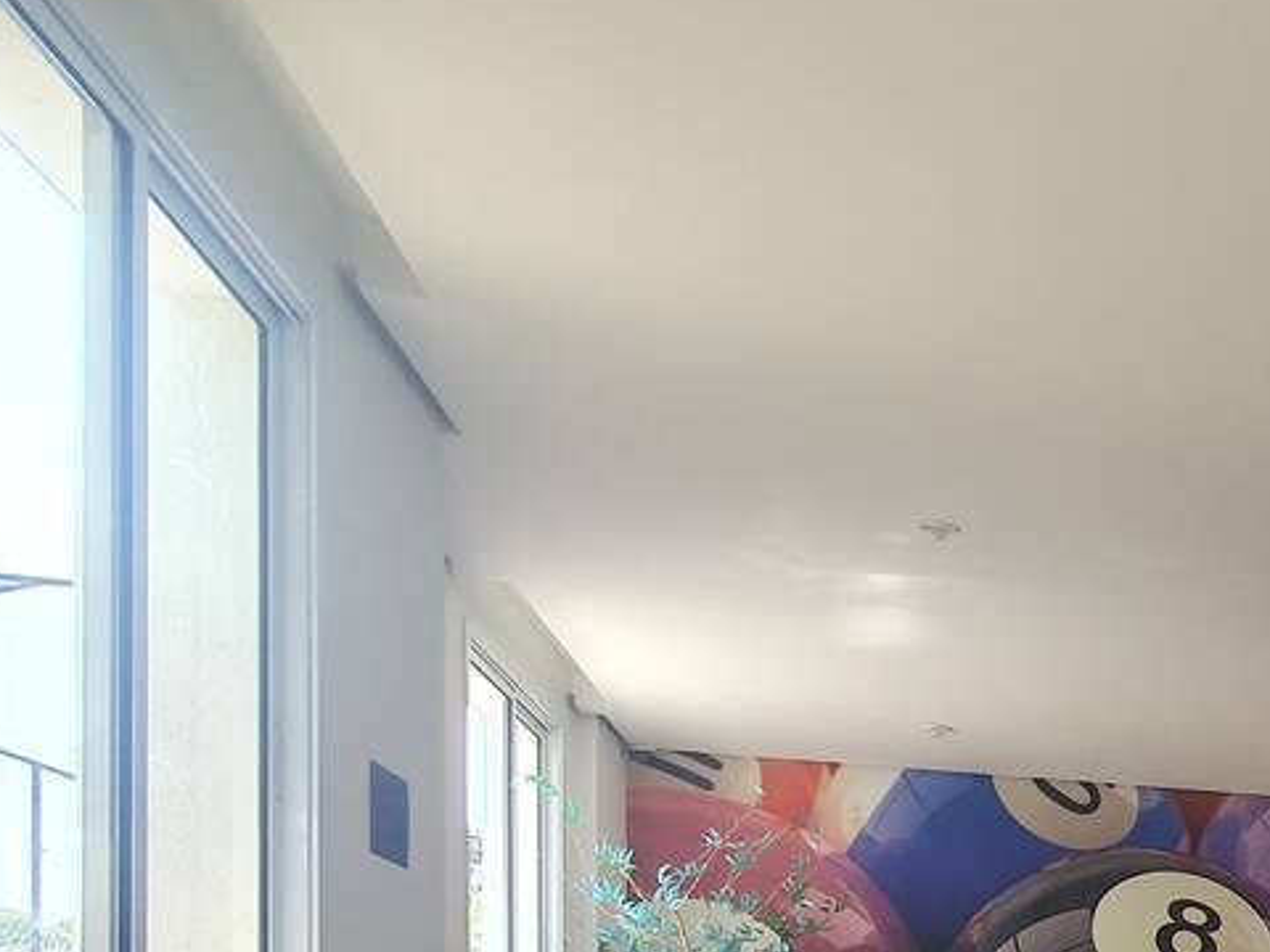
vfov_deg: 32.7
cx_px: 1693
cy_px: 1029
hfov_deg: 33.3
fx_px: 1431
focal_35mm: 39
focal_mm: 1.8
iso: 64
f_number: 2.2
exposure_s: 1/120
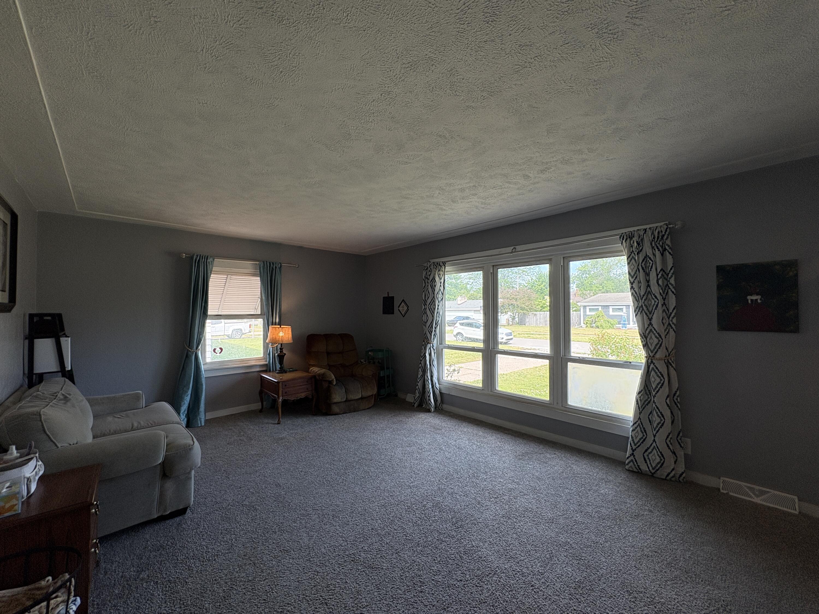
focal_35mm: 14
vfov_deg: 85.7
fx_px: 331
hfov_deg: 102.1
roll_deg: +0.7
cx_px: 410
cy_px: 307
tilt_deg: +1.0
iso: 80
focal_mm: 2.22
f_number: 2.2
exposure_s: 1/124
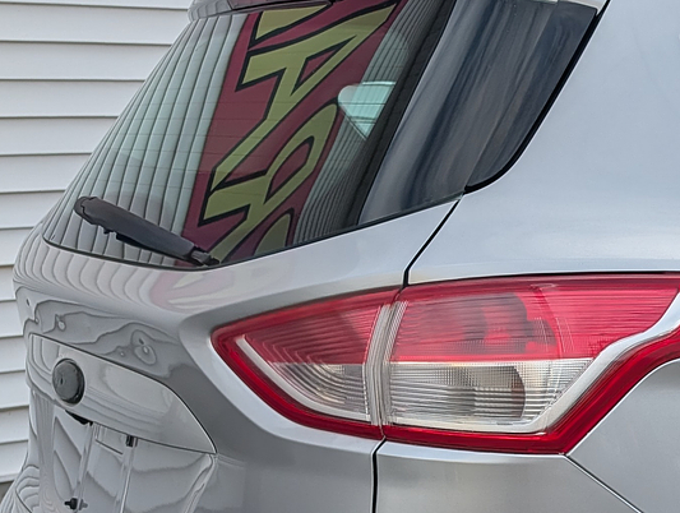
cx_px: 950
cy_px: 455
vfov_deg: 20.1
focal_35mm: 72
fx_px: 1417
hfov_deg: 23.0
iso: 22
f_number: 1.68
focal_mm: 6.9
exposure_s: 1/2193
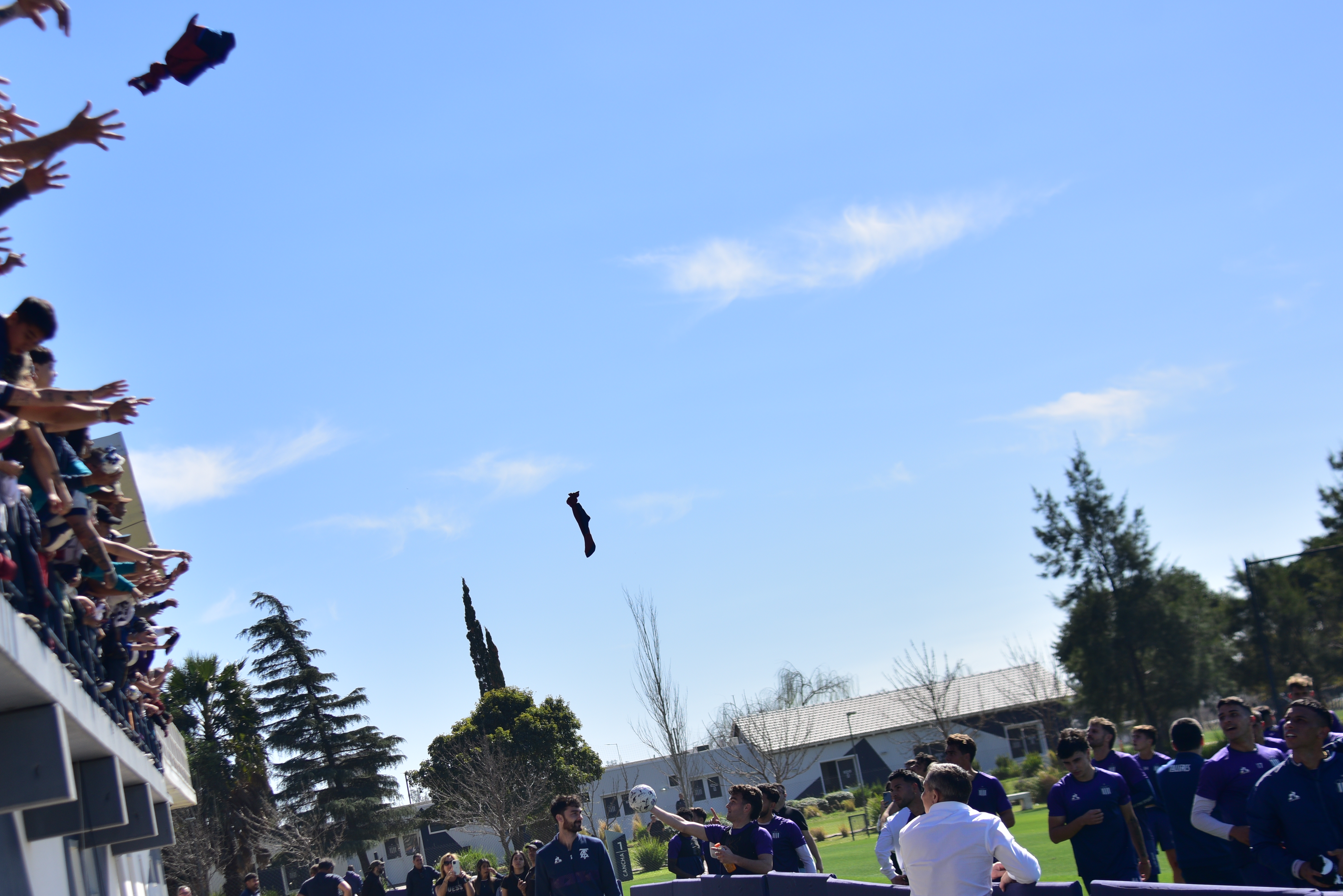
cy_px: 562
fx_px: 2799
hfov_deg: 26.9
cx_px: 475
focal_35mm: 75
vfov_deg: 18.2
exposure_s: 1/1000
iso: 64
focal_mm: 50
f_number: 4
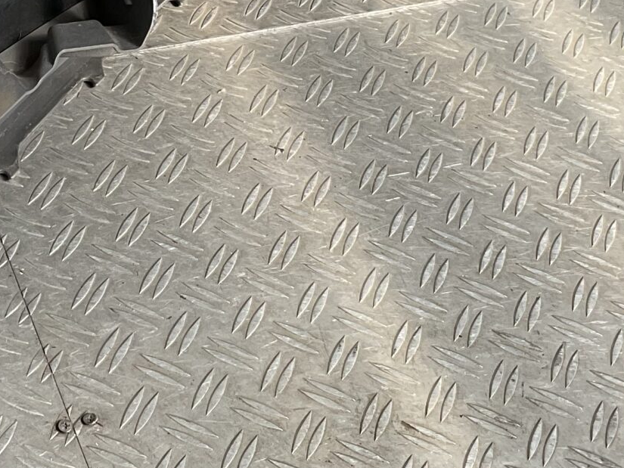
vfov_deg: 16.2
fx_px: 1623
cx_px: 259
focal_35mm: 90
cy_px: 44
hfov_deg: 21.7
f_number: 1.8
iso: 16
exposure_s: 1/519
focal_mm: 3
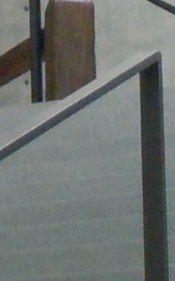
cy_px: -328
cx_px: -144
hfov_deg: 4.8
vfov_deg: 7.4
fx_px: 2070
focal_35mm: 271
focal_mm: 5.4
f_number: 3.5
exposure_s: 1/25
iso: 400
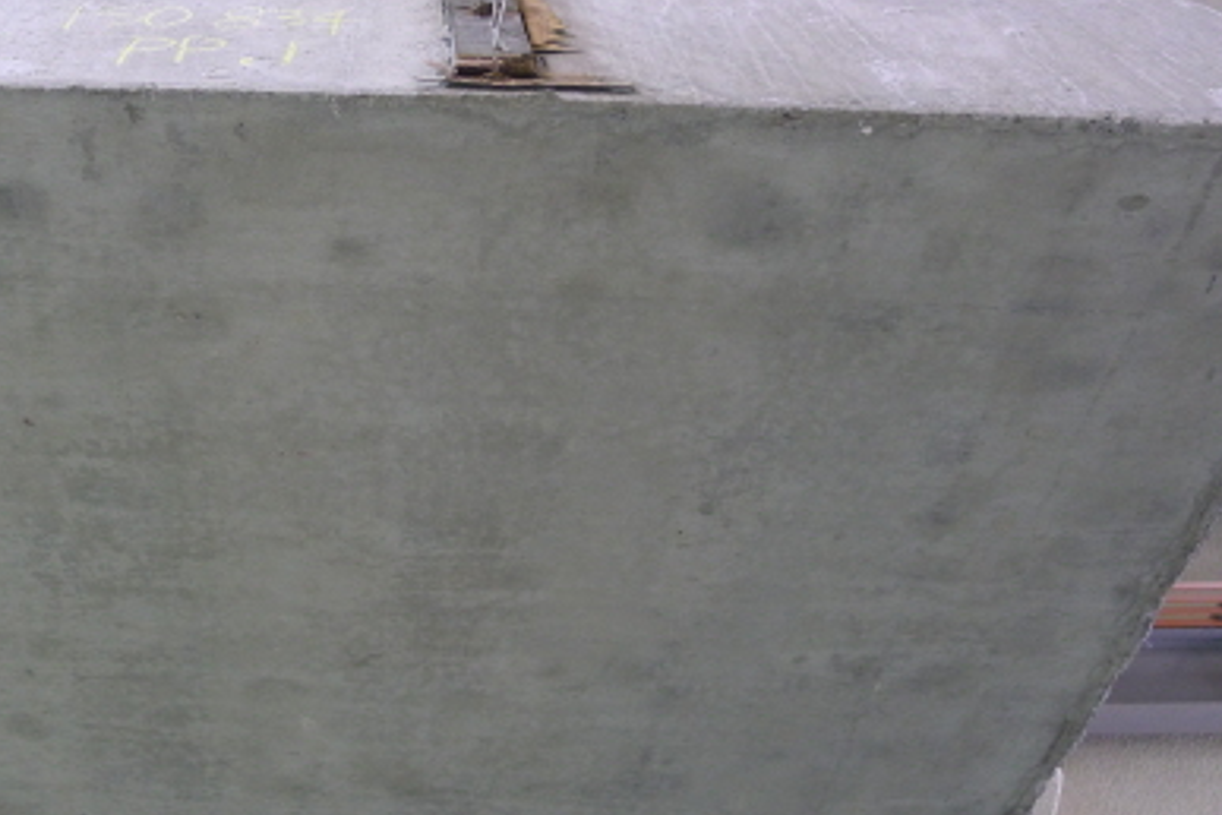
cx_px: 486
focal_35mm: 31
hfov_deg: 59.8
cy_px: 406
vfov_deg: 42.3
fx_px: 1052
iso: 400
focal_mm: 5.1
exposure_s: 1/20
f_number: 2
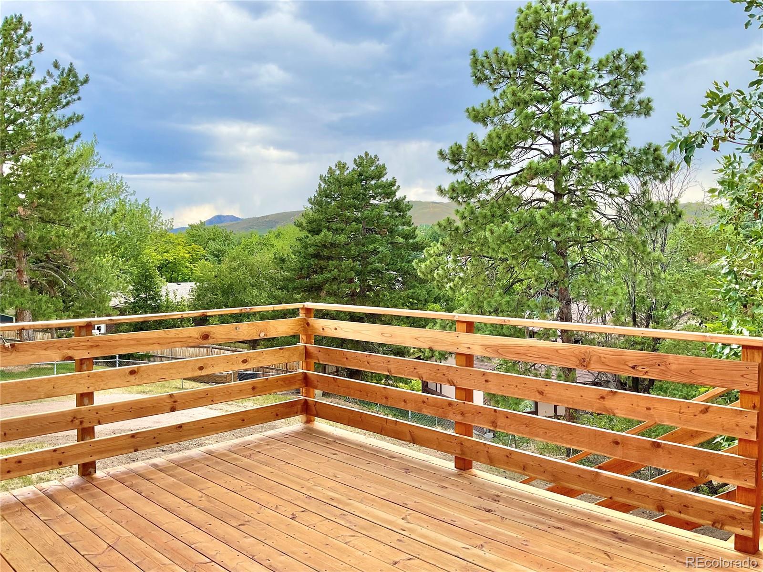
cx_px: 382
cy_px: 286
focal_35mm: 29
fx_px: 639
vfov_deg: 48.2
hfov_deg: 61.7
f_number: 1.8
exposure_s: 1/442
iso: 16
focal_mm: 3
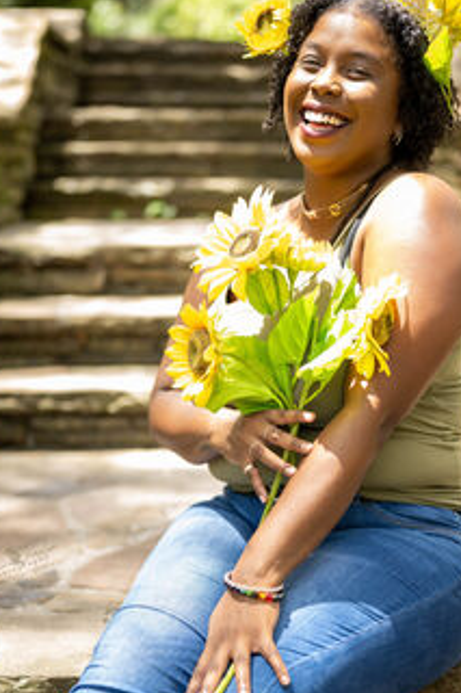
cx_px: 279
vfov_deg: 26.9
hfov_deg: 18.1
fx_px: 1442
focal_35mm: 75
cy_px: 424
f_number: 1.8
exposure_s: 1/200
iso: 100
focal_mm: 50
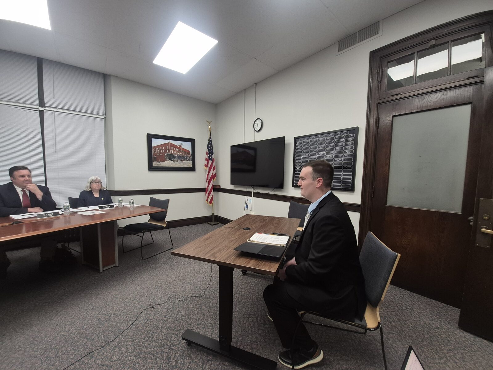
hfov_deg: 106.2
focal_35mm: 13
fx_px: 185
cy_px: 185
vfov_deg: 89.9
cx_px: 246
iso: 125
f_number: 2.2
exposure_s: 1/60
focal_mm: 1.74
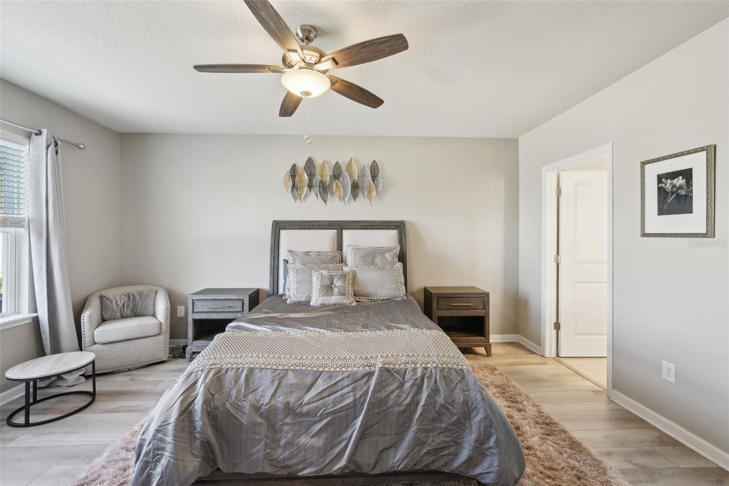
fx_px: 324
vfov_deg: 73.7
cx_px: 364
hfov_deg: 96.7
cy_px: 243
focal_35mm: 16
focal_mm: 16
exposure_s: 1/13
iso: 400
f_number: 8
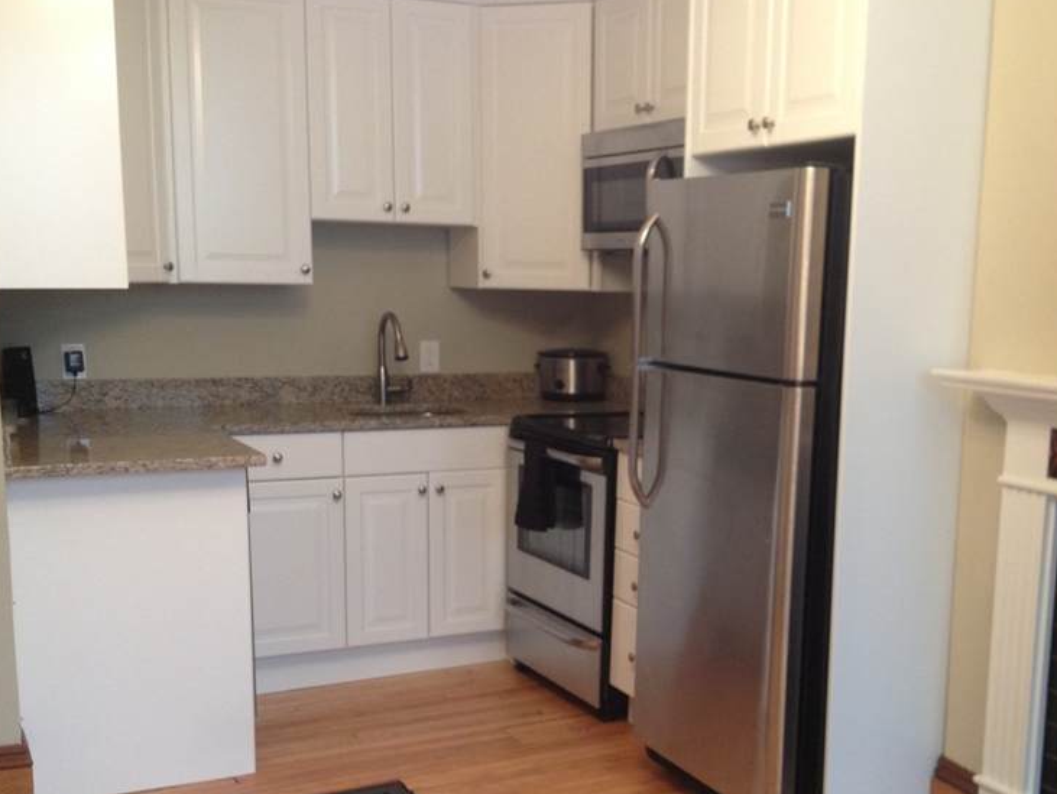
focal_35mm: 49
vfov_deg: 29.5
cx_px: 615
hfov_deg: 38.8
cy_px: 516
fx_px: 1497
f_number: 2.4
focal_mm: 4.28
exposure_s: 1/20
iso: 100
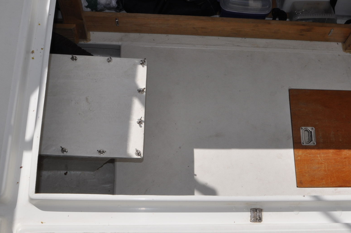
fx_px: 516
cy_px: 91
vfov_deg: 25.4
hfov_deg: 37.0
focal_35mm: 53
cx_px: 247
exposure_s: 1/200
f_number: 16
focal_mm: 22
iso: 200
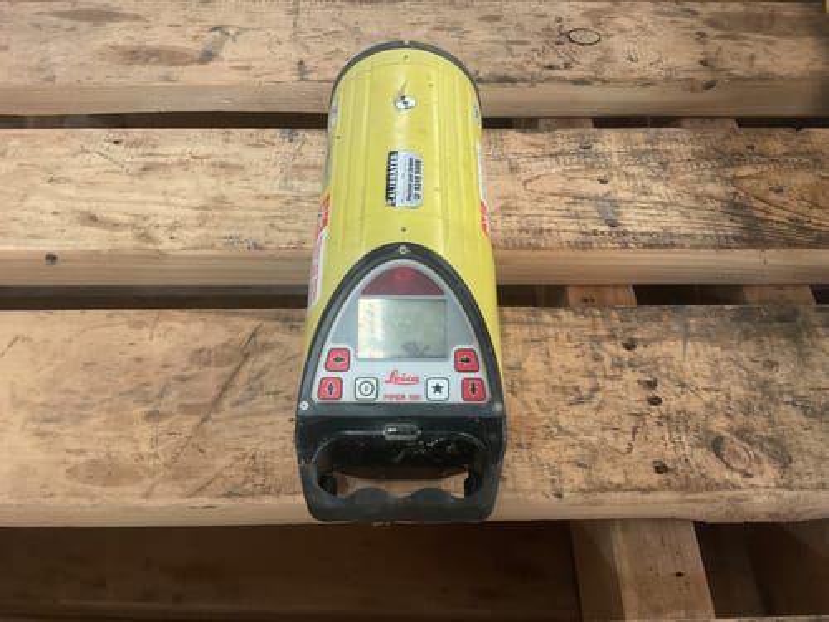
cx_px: 414
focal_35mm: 29
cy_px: 311
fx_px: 695
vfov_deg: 48.2
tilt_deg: -54.3
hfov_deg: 61.7
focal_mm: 3
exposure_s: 1/25
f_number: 1.8
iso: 250
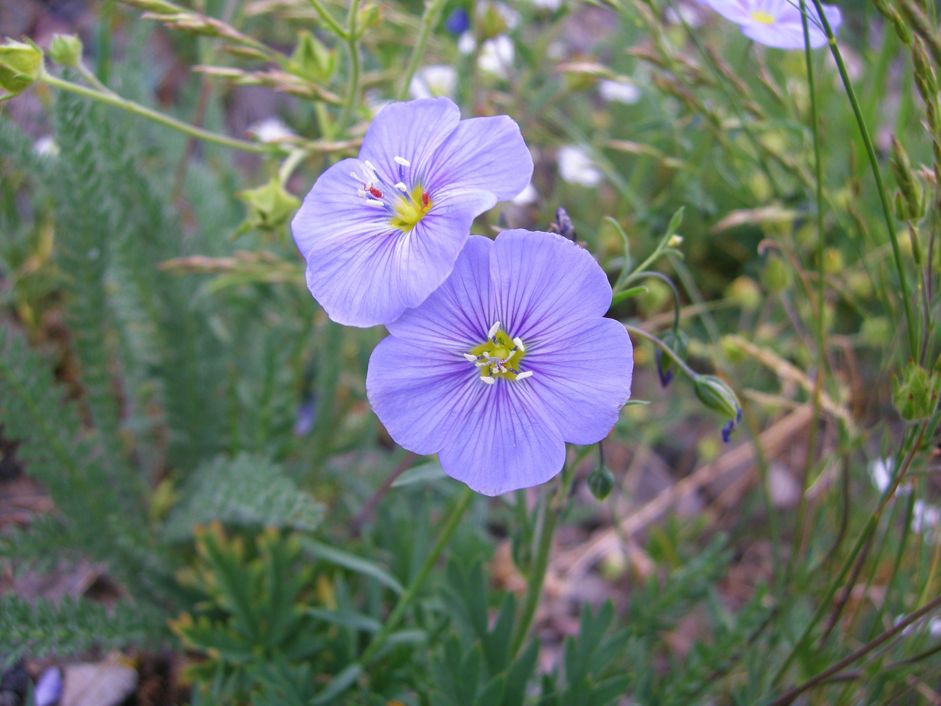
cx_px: 470
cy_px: 353
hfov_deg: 51.4
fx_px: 979
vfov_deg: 39.7
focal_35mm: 36
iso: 64
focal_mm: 7.5
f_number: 3.8
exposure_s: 1/136
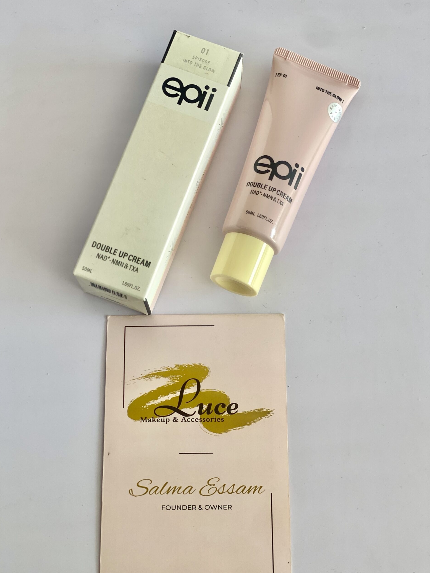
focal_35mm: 53
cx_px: 213
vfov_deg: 36.2
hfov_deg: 27.5
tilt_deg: -76.7
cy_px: 286
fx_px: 878
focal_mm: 6
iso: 20
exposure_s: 1/124
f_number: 2
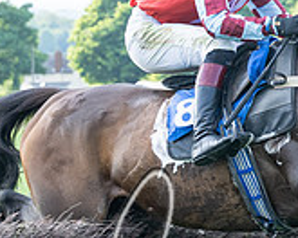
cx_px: 491
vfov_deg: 4.5
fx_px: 3016
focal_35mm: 342
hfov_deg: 5.6
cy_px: 130
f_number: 4
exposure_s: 1/1000
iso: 400
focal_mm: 70
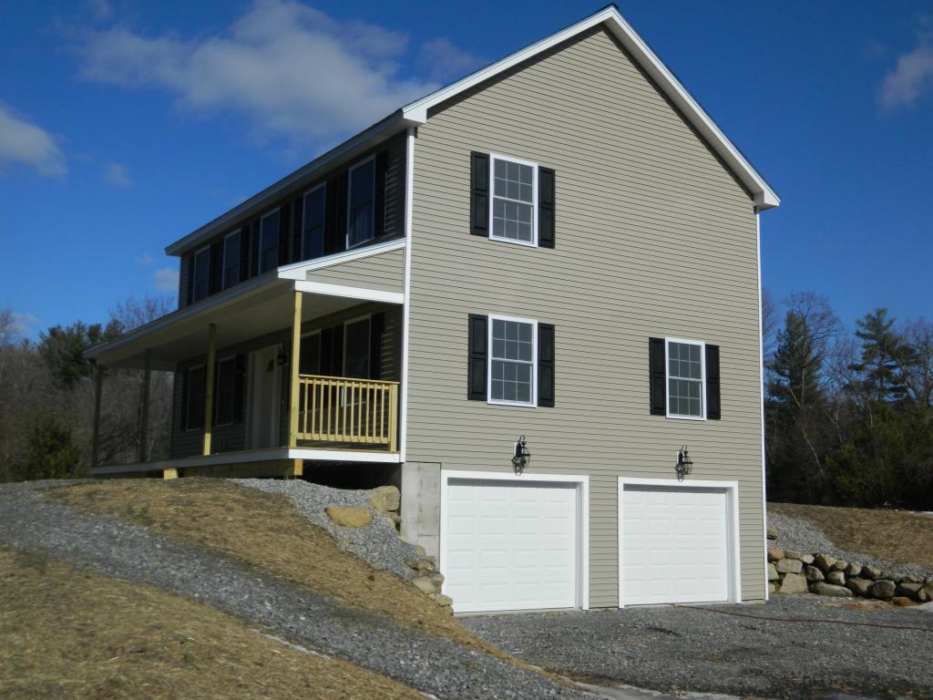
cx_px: 466
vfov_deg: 35.1
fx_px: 1105
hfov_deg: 45.8
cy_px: 350
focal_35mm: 41
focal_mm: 7.3
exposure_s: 1/400
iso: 110
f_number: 9.8
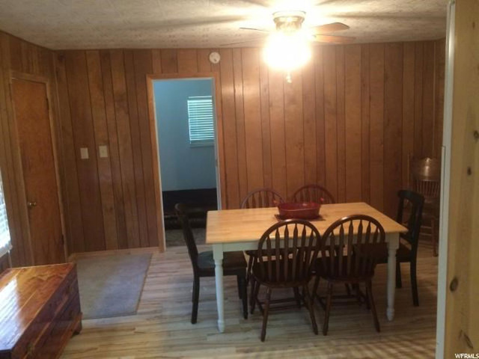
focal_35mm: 29
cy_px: 180
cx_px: 240
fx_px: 401
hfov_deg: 61.7
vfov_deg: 48.2
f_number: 2.2
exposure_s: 1/30
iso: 250
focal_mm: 4.15
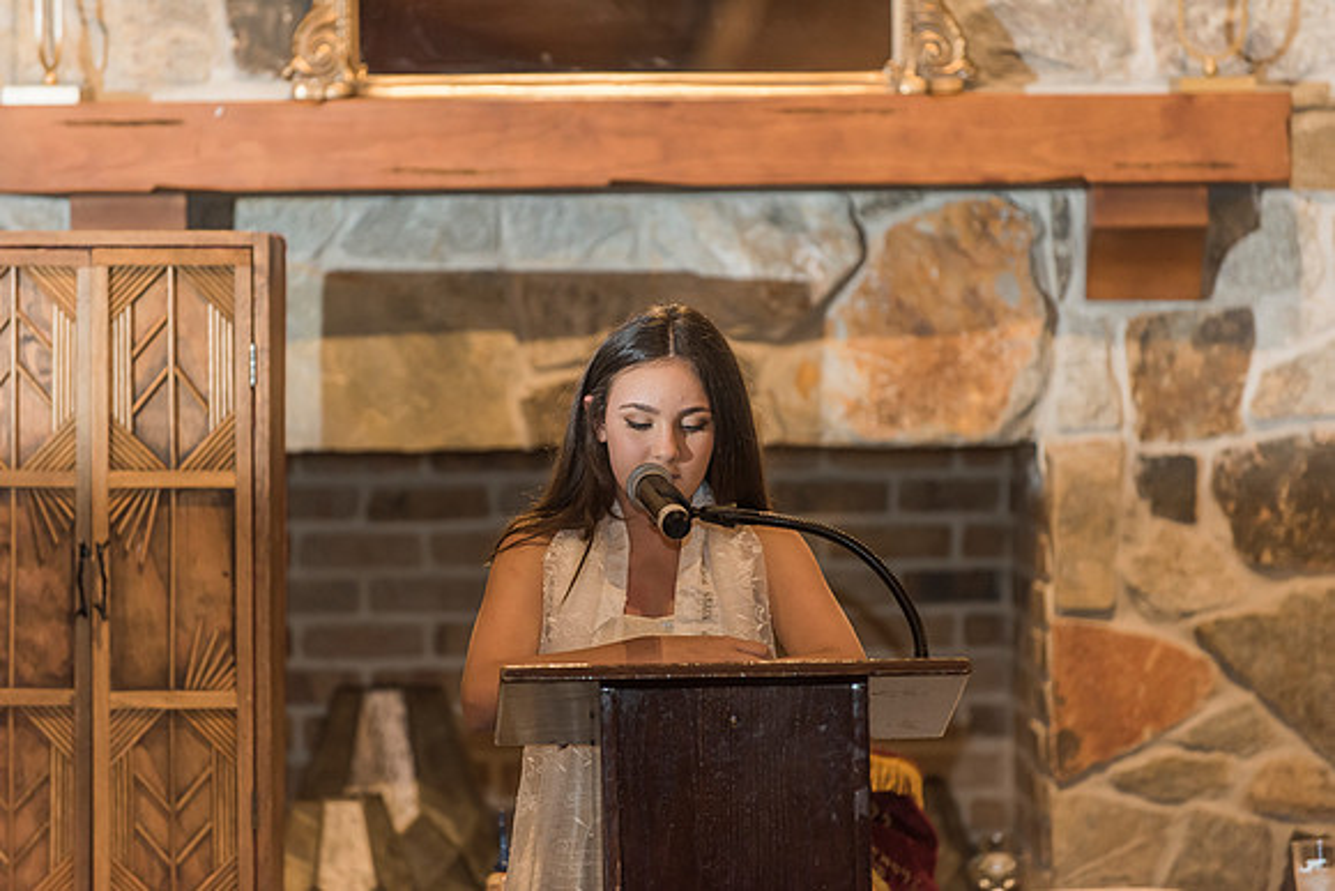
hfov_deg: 10.3
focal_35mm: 200
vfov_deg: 6.9
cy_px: 446
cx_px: 668
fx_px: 7418
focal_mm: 200
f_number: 3.2
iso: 1250
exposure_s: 1/125
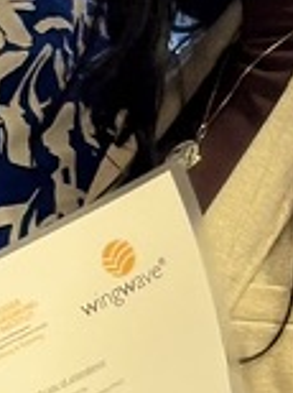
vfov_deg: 5.7
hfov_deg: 4.3
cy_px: 559
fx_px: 3916
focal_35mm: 346
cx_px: 92
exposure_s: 1/33
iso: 125
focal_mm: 5.96
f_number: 1.6
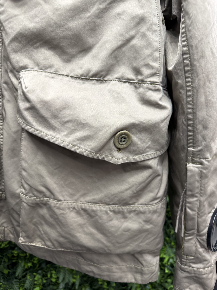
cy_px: 145
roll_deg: -0.7
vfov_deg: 71.6
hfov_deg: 56.8
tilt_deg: -13.3
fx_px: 201
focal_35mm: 24
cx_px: 108
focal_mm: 6.76
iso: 160
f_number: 1.78
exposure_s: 1/63
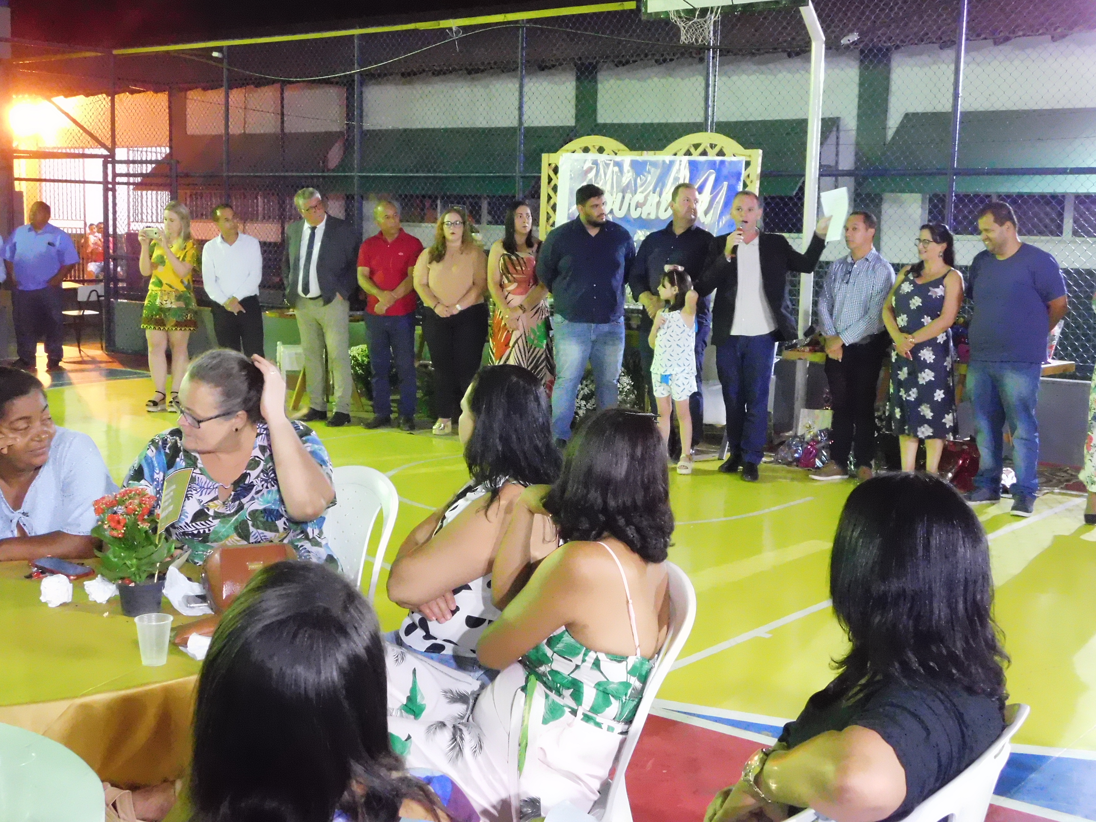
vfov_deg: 32.2
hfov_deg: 42.1
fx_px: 1425
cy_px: 411
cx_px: 548
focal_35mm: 45
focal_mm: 8
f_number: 3.7
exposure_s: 1/20
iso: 3200
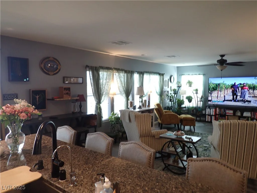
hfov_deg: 69.4
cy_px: 96
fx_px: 186
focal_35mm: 25
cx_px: 128
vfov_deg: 54.9
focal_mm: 4.5
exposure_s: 1/40
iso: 200
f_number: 2
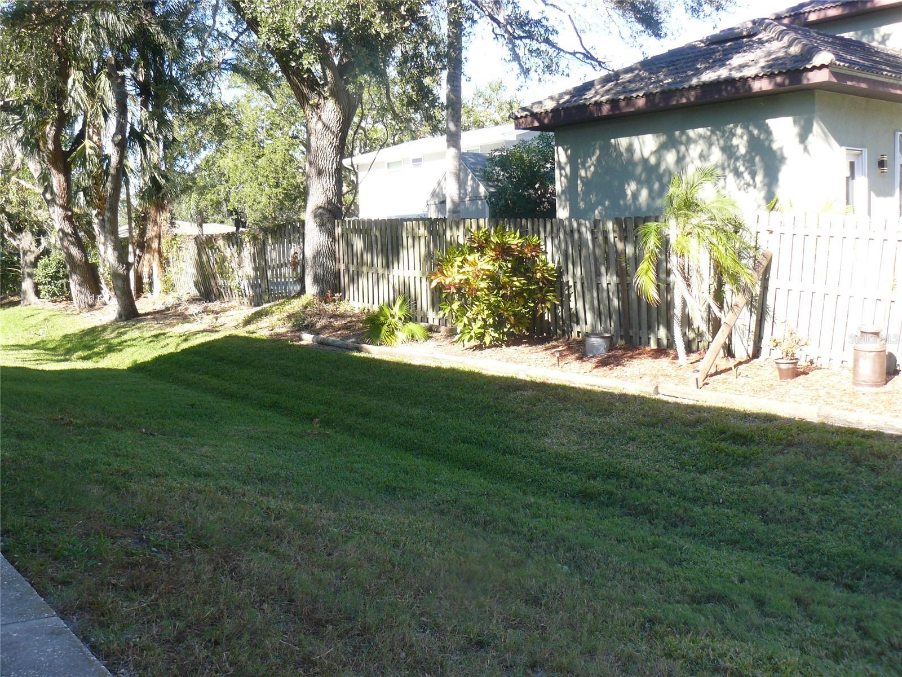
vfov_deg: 39.7
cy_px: 338
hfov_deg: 51.4
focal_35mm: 36
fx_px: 938
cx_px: 451
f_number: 4
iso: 100
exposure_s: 1/125
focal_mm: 6
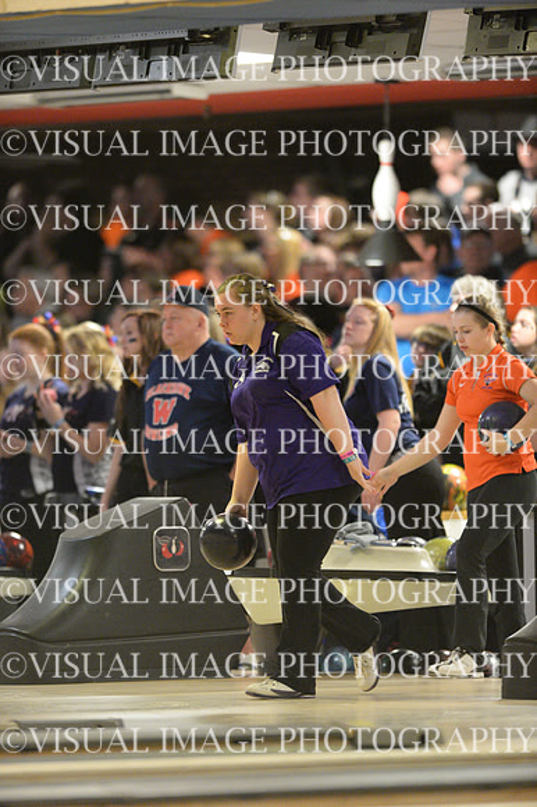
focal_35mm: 400
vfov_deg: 5.2
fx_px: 8960
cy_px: 404
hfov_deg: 3.4
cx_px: 268
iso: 10000
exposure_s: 1/320
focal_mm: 400
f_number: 2.8
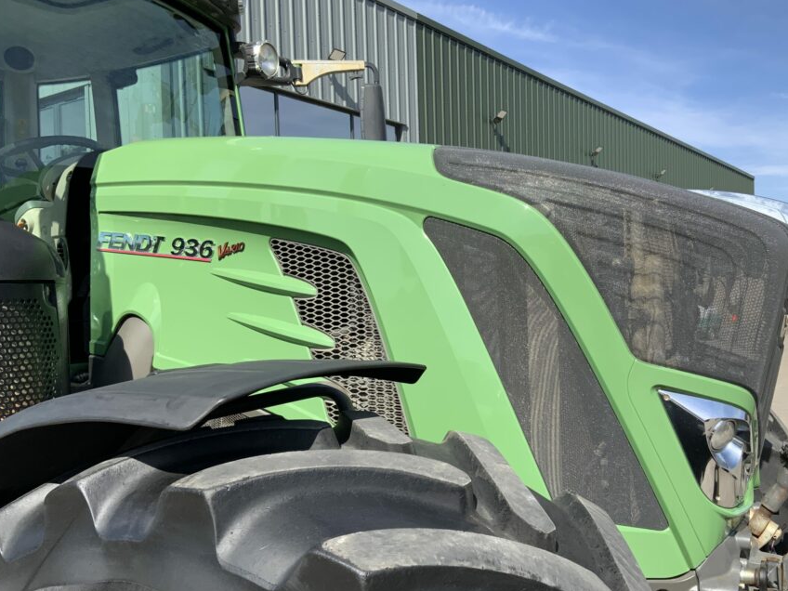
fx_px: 797
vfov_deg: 40.6
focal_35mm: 35
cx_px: 450
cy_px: 327
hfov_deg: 52.4
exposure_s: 1/1250
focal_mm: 3
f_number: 1.8
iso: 16
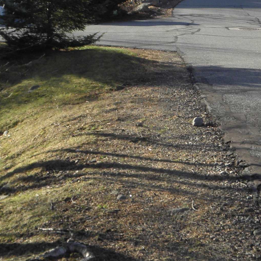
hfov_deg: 18.9
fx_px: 768
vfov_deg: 18.8
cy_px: 3
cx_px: 238
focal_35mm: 90
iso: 64
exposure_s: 1/125
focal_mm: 6.07
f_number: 5.6
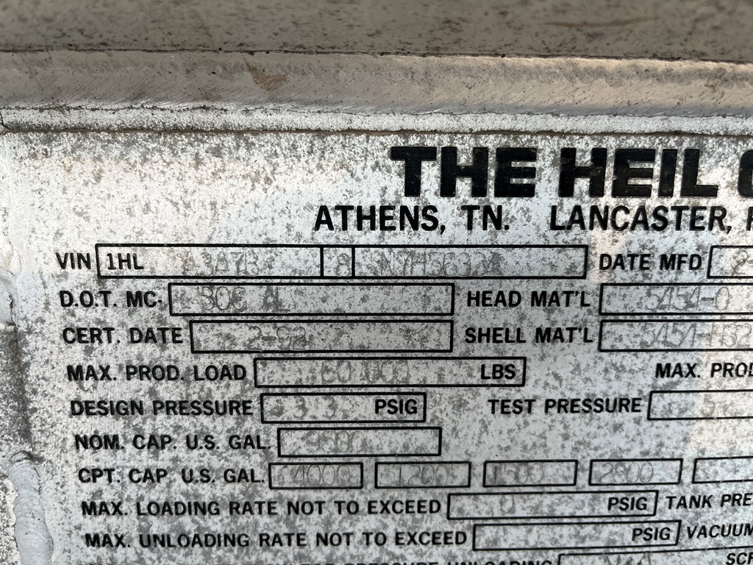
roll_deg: +0.6
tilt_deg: -15.5
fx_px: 566
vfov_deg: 53.1
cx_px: 376
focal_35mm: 26
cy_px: 282
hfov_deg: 67.3
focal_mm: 5.1
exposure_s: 1/345
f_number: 1.6
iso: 50
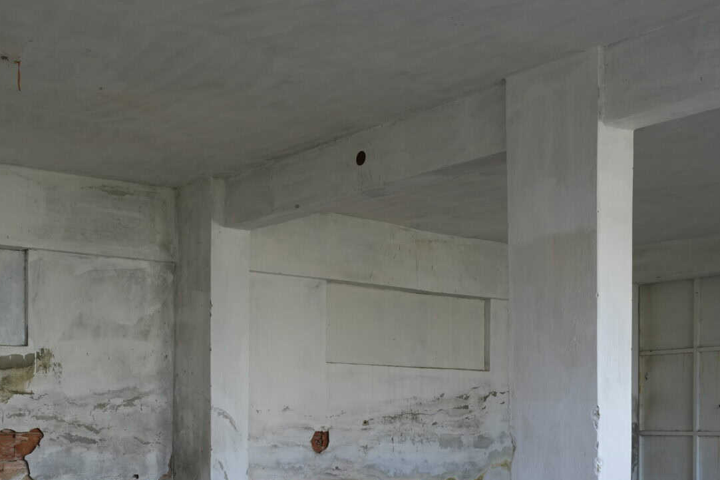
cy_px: 427
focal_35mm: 53
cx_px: 256
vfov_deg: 24.8
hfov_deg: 37.2
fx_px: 1060
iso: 500
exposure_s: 1/160
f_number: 4
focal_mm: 28
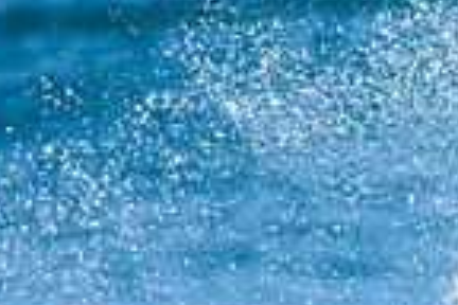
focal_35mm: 4082
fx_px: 51928
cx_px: 1006
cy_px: 482
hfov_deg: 0.5
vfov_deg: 0.3
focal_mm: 800
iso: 450
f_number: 6.3
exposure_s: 1/2000
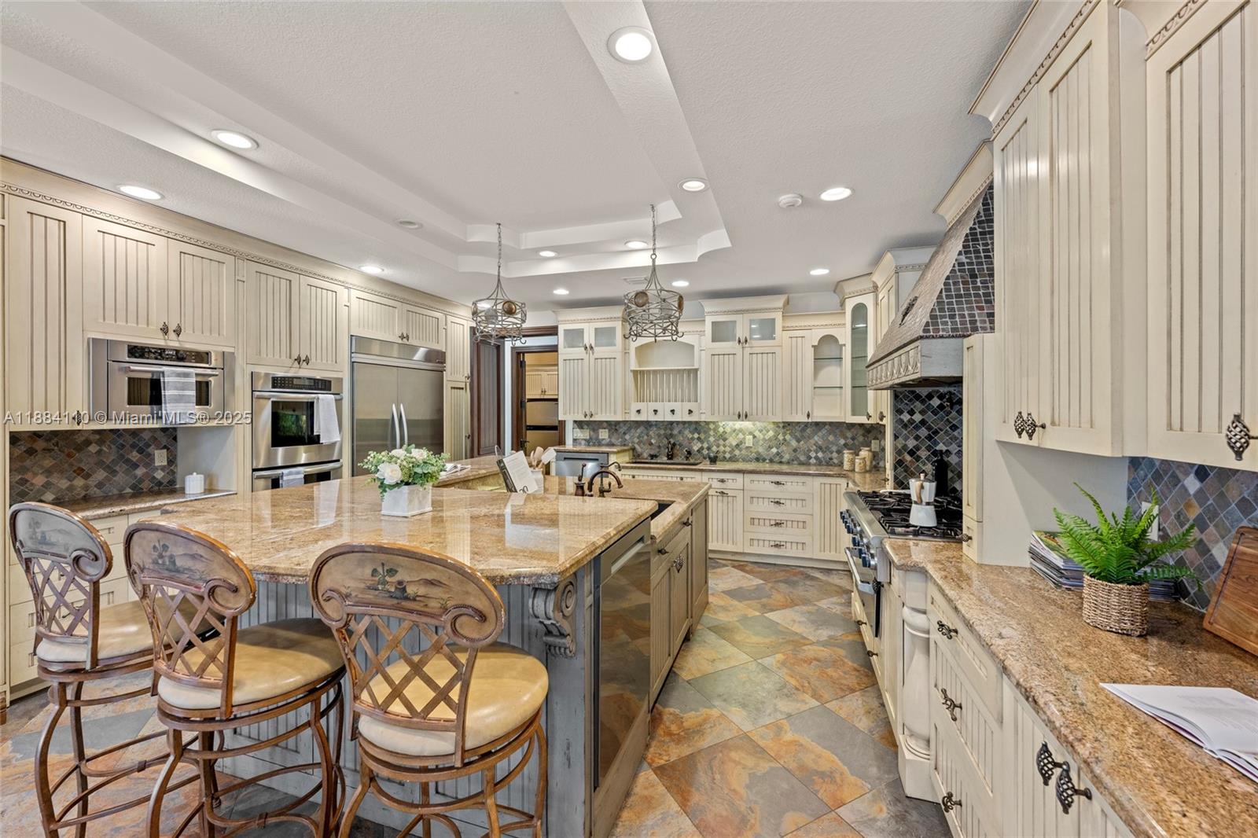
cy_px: 419
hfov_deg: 104.3
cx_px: 629
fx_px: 489
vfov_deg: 81.2
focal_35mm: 14
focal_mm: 14
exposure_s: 1/10
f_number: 8
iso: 500
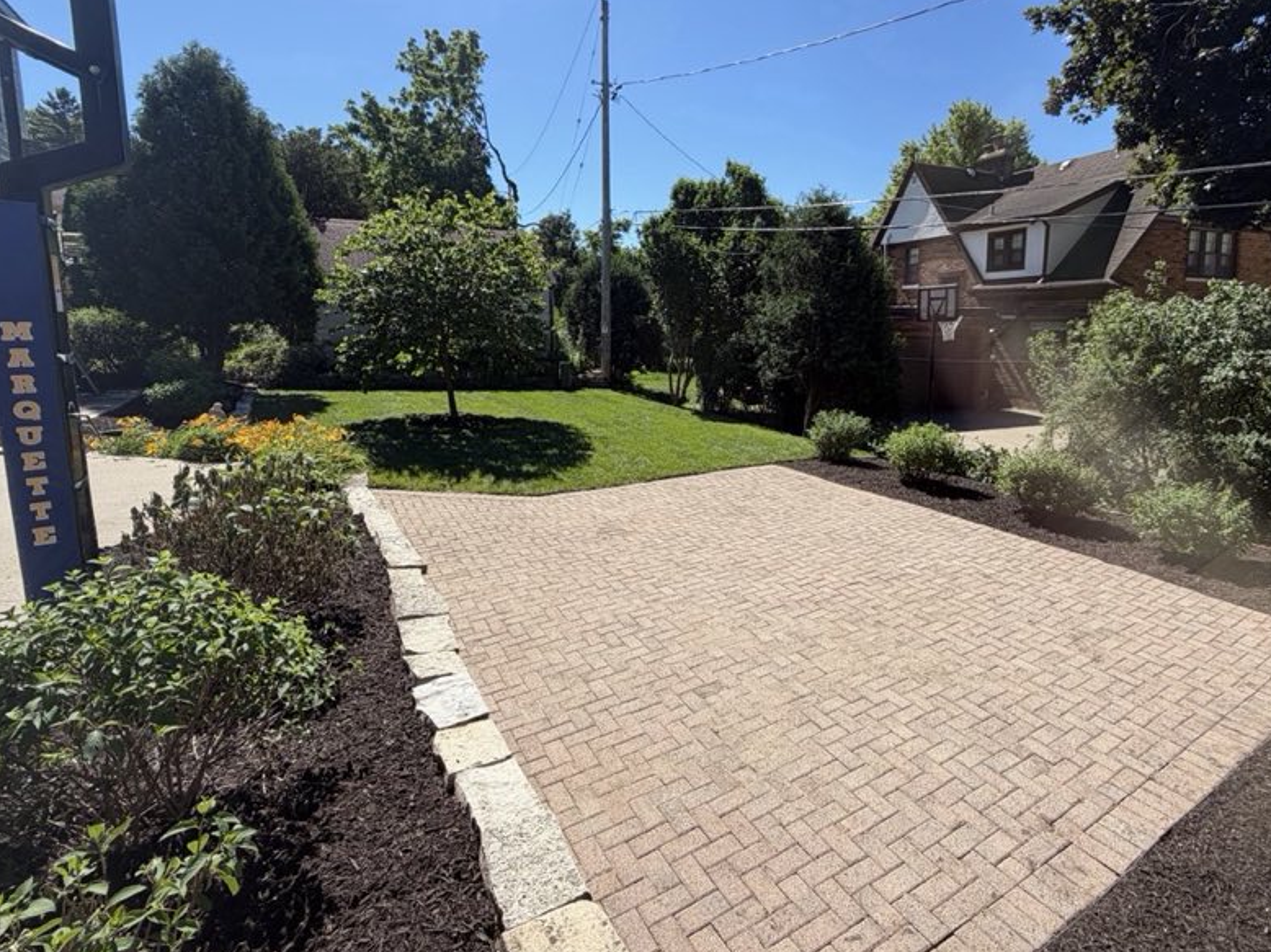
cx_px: 722
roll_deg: +0.3
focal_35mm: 18
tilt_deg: -7.1
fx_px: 661
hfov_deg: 87.3
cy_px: 398
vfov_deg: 71.1
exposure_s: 1/770
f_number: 2.2
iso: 25
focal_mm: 2.22
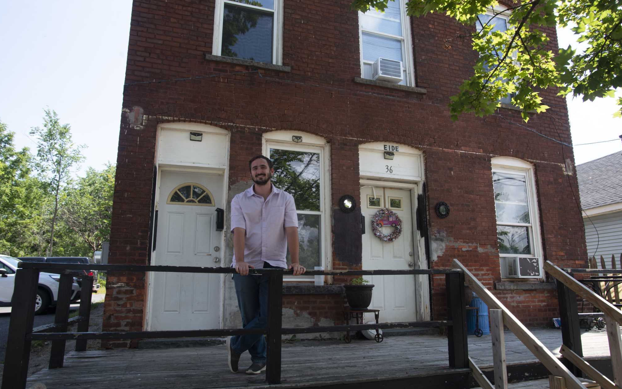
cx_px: 315
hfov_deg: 72.5
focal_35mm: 25
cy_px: 206
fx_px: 424
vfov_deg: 49.2
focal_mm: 24
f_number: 5.6
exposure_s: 1/125
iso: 200
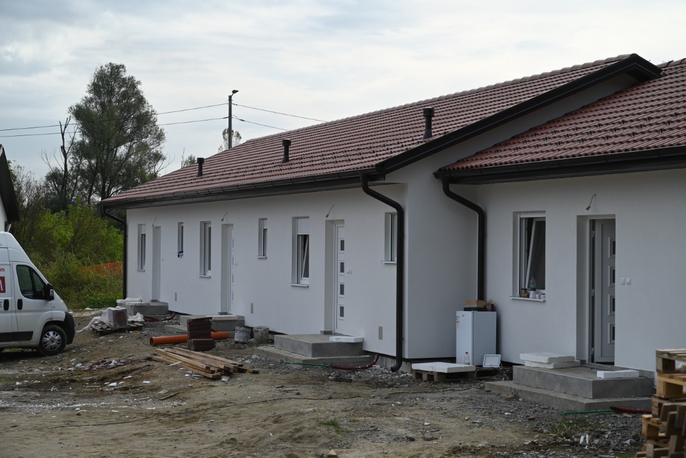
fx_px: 1239
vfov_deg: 20.9
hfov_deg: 30.9
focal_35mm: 65
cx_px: 343
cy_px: 229
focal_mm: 65
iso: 100
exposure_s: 1/320
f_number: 6.3
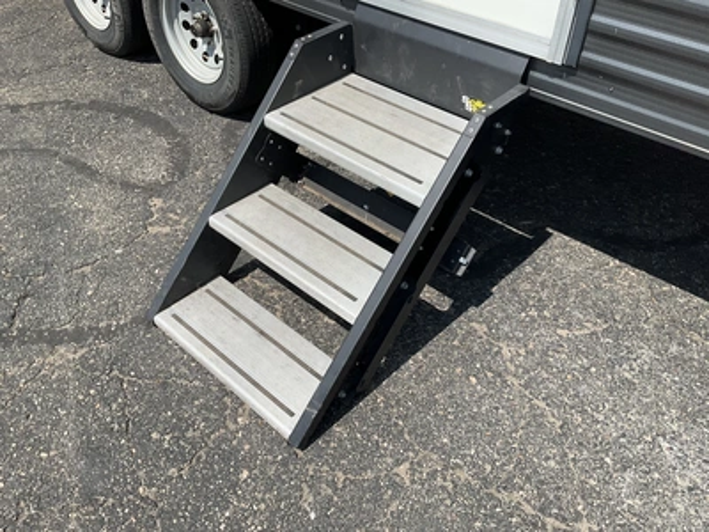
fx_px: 594
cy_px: 266
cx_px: 354
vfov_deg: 48.2
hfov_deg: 61.7
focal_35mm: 29
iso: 25
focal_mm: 3
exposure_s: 1/1730
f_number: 1.8
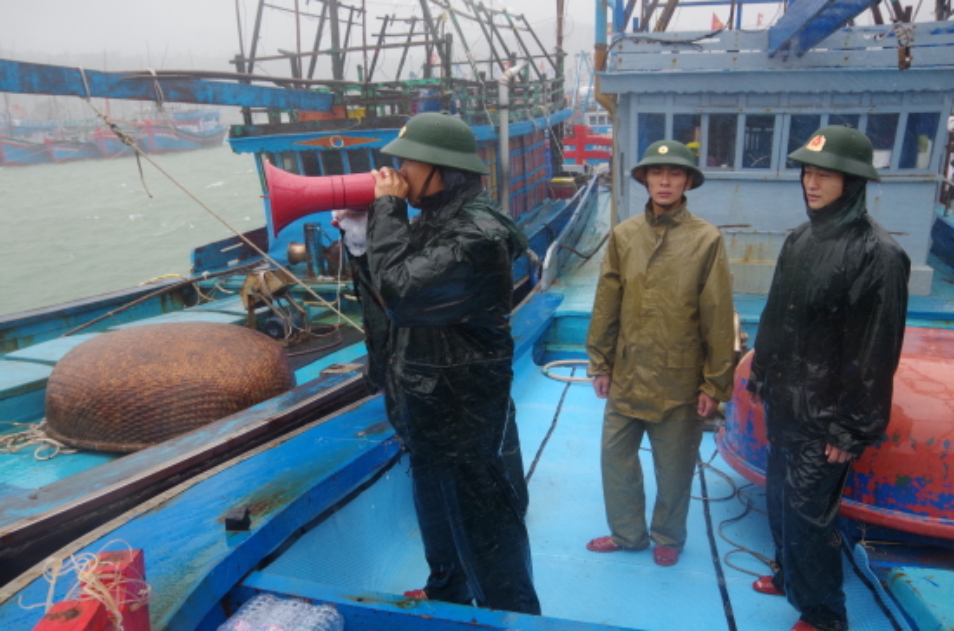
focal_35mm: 27
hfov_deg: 67.5
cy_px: 316
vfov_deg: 47.7
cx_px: 477
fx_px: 714
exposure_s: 1/100
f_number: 5.6
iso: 800
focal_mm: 18
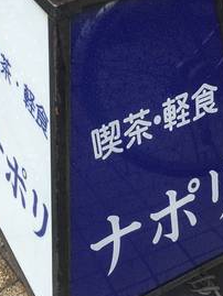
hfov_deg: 21.3
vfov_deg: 28.1
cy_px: 119
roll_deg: +1.1
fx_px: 592
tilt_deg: -40.1
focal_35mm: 69
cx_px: 114
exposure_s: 1/60
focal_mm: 4.15
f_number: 2.2
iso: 40
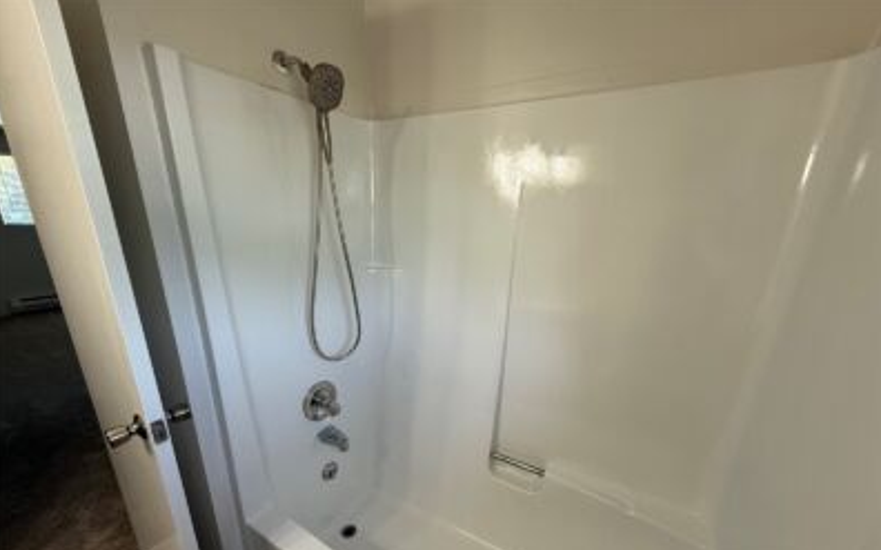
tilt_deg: -17.1
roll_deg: -0.6
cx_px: 438
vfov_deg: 74.0
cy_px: 327
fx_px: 360
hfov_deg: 101.5
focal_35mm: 15
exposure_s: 1/120
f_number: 2.2
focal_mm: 2.22
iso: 160
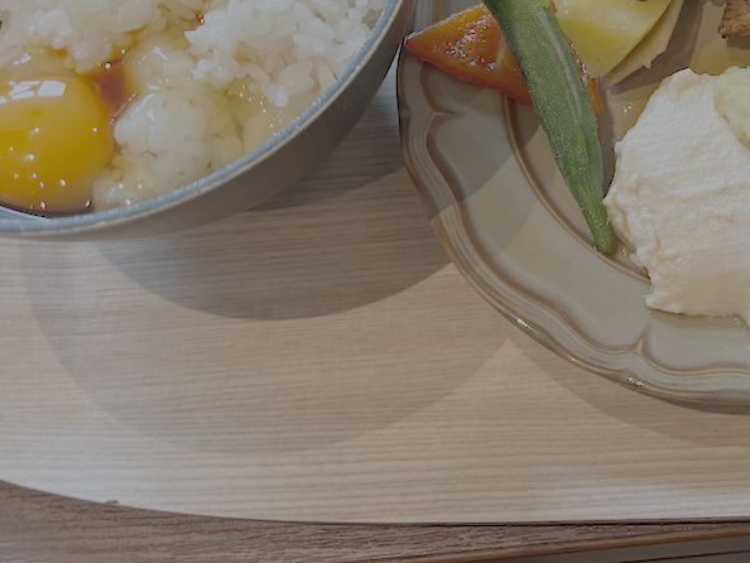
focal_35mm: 56
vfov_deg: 24.8
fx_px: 1214
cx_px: 750
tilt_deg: -58.6
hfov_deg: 31.7
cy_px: -15
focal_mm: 5.96
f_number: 1.6
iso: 125
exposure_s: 1/64
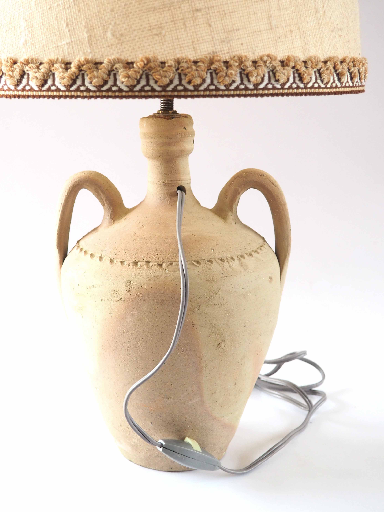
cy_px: 216
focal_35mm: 52
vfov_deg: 36.7
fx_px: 769
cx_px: 164
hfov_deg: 28.0
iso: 1000
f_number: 4.1
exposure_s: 1/60
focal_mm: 21
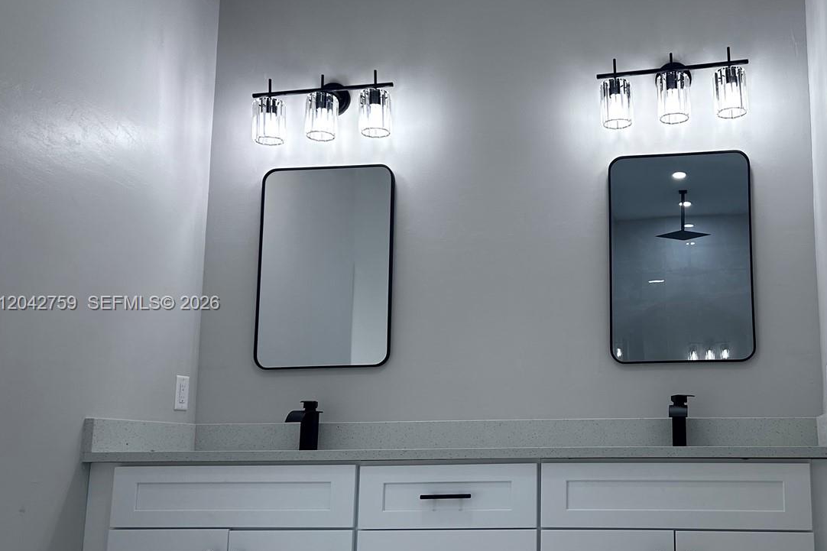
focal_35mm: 40
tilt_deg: +9.3
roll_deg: +0.6
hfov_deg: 47.1
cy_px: 304
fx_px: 919
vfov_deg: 33.4
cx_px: 593
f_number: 1.5
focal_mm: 5.7
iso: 40
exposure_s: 1/208
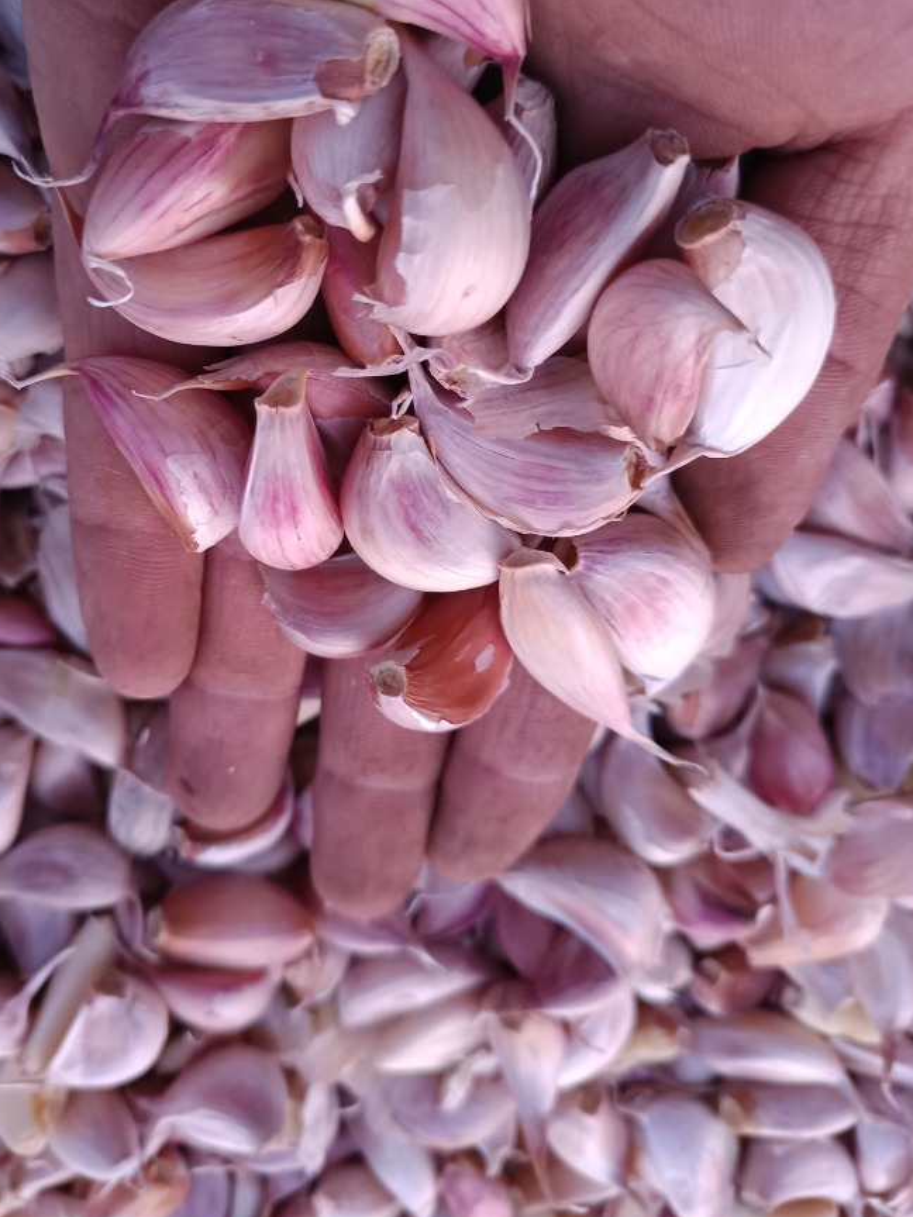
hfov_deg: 46.5
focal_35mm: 30
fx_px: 1055
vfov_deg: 59.6
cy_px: 510
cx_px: 368
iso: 835
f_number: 1.7
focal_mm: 5.31
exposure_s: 1/33.3
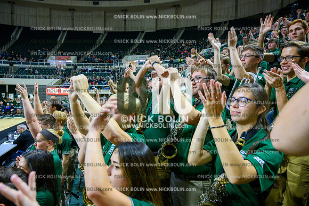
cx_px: 154
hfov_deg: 73.7
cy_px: 103
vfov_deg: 53.2
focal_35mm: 24
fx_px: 206
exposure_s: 1/200
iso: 3200
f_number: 4.5
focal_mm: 24
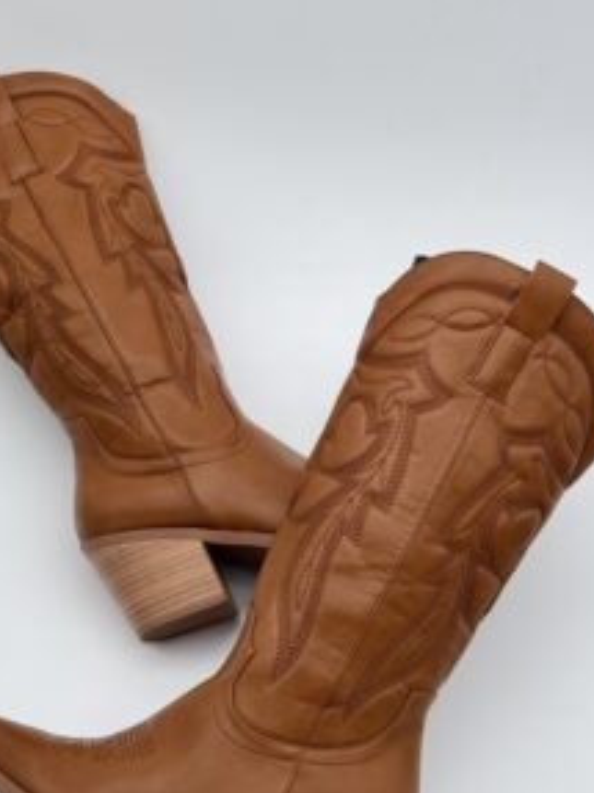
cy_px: 506
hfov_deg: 21.9
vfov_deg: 28.8
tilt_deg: -54.6
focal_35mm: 67
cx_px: 249
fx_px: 1534
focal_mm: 6.76
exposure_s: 1/229
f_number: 1.78
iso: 64
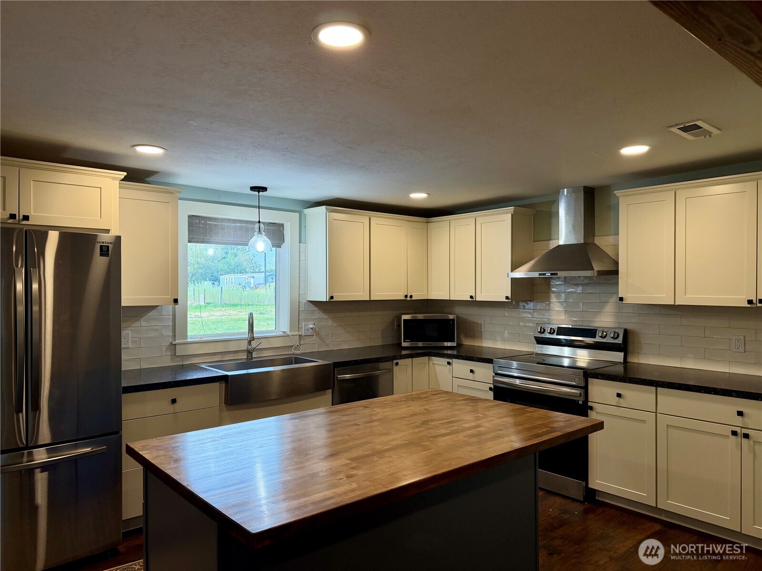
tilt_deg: +0.8
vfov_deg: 56.8
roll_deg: -0.1
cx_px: 381
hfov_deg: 71.6
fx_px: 528
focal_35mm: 24
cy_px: 286
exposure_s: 1/130
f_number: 1.78
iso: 200
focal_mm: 6.76
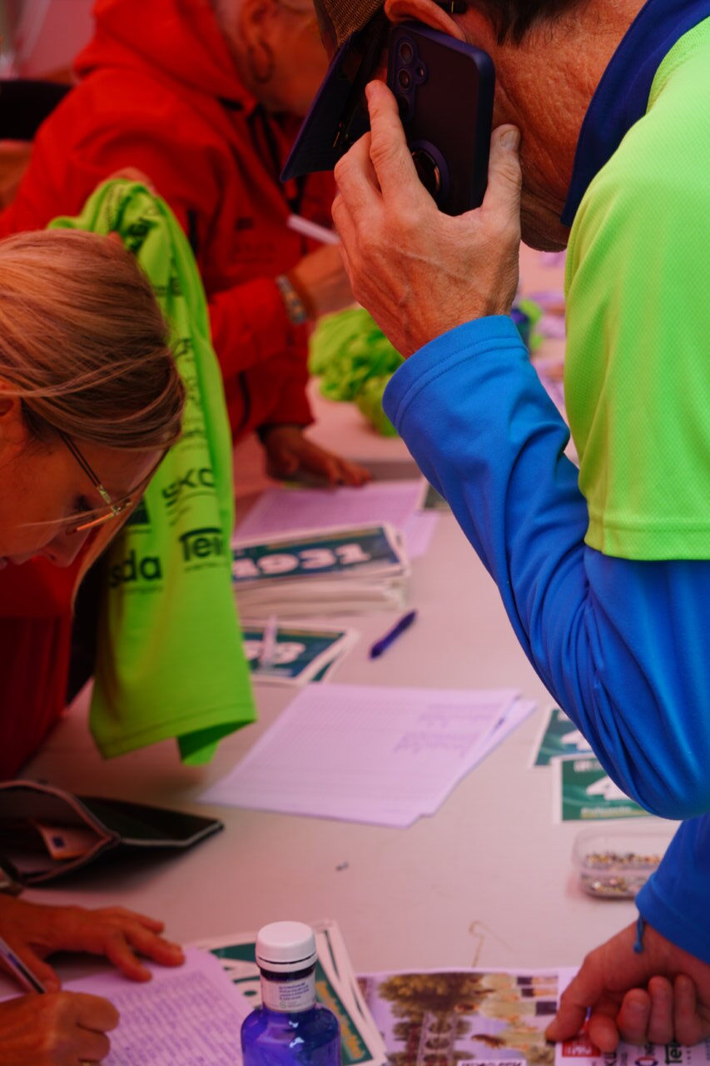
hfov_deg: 16.5
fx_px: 2441
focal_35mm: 82
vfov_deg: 24.6
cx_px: 355
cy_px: 533
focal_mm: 55
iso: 100
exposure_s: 1/125
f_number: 5.6
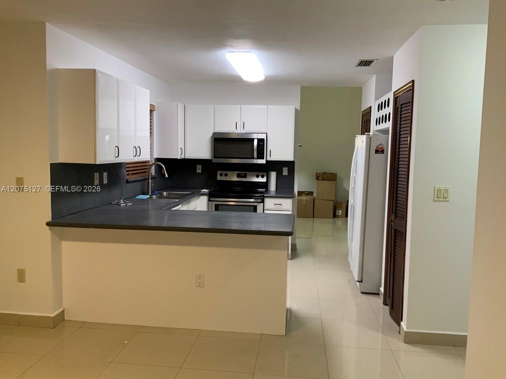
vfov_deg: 48.2
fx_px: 424
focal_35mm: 29
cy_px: 190
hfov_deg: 61.7
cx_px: 253
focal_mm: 3
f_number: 1.8
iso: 160
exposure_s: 1/60
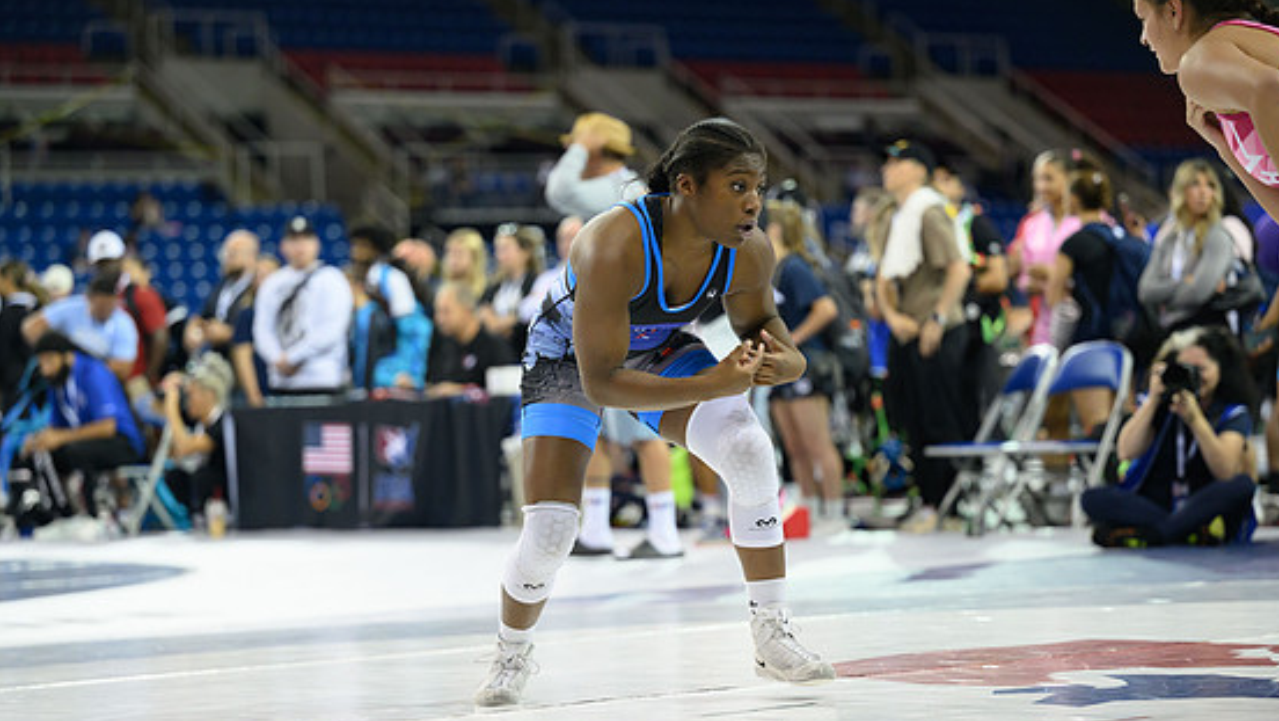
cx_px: 651
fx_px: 4105
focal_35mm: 121
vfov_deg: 10.0
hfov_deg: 17.7
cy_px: 425
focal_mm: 110
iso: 2500
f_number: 2.8
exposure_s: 1/800
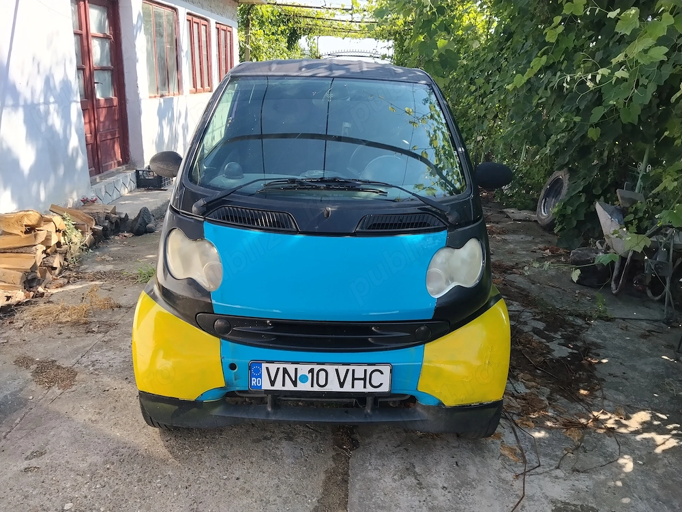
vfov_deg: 48.2
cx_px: 341
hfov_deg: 61.7
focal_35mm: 29
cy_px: 256
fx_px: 571
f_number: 1.8
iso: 50
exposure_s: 1/520
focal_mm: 4.22
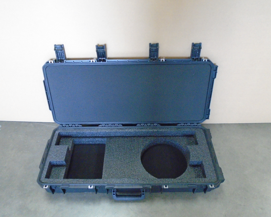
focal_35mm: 28
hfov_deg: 62.2
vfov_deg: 51.5
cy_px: 112
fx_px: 225
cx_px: 135
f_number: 3.2
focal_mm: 4.6
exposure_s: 1/40
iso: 800
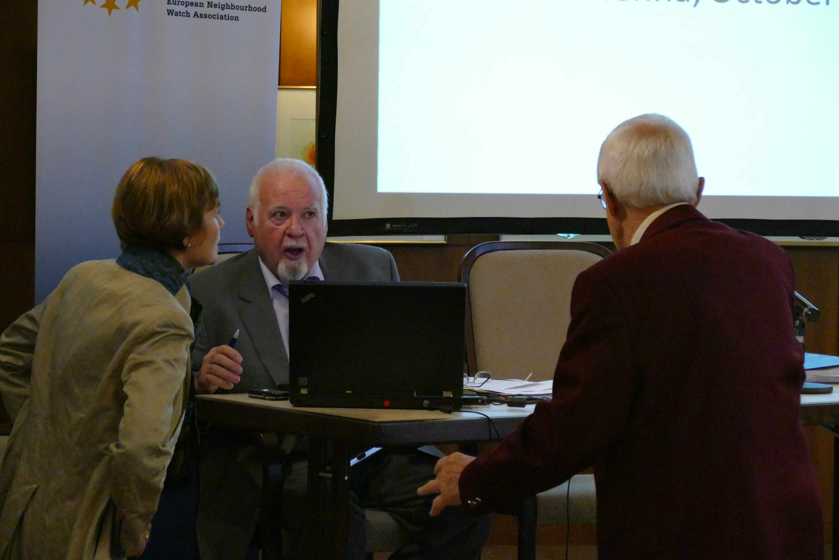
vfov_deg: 11.2
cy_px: 280
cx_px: 420
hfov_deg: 16.8
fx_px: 2843
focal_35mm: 122
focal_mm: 44.41
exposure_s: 1/200
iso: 3200
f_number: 3.9
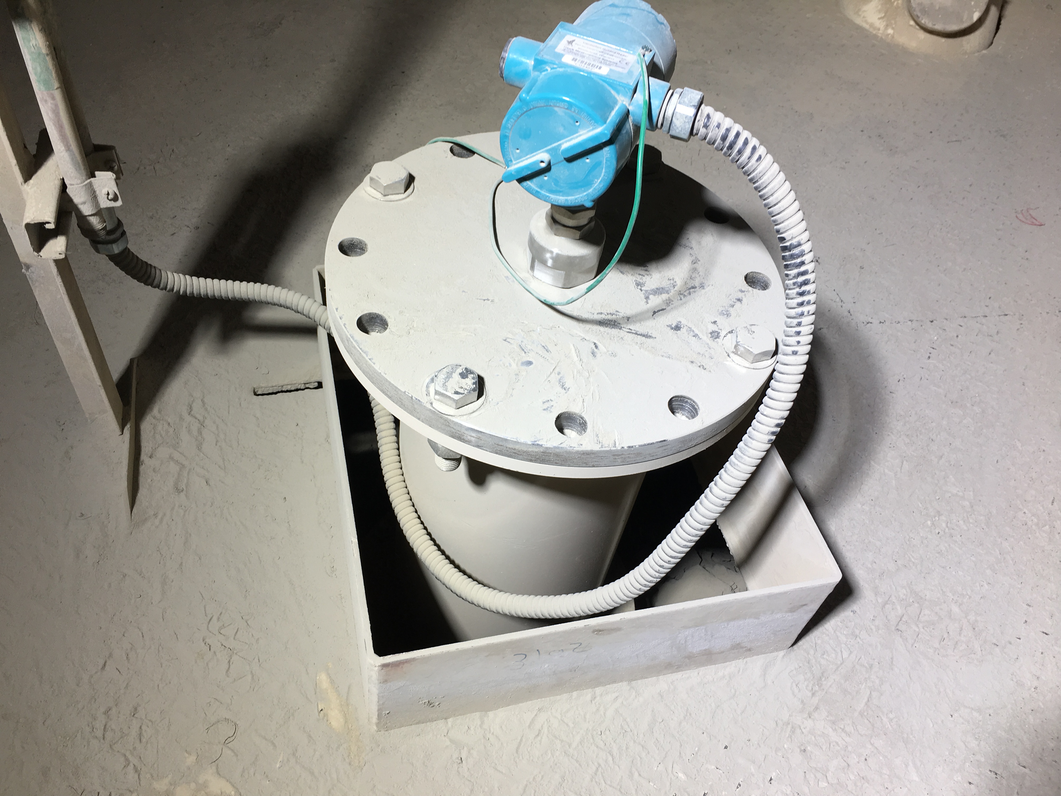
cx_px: 530
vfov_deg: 48.2
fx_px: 889
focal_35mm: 29
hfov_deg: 61.7
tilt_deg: -49.0
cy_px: 398
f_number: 2.2
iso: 25
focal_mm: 4.15
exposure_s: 1/60
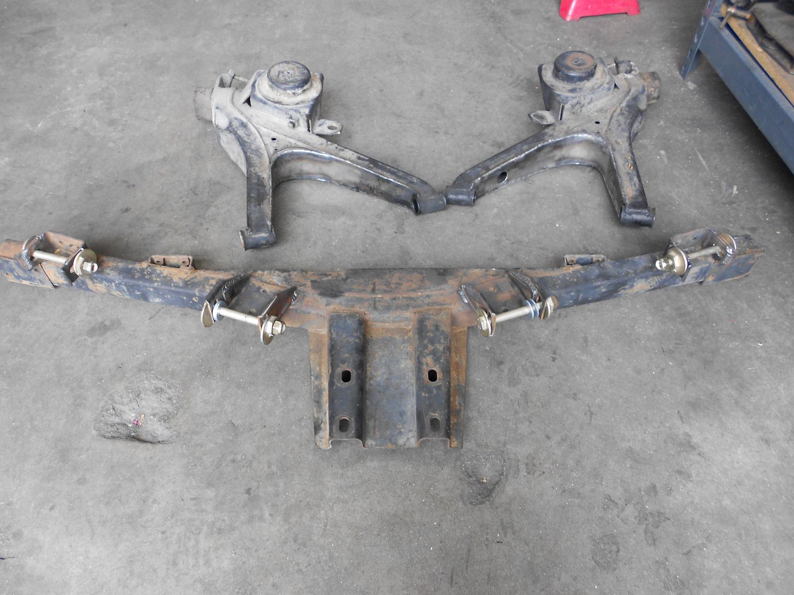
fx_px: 596
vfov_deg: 53.1
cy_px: 298
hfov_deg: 67.3
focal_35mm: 26
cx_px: 397
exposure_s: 1/30
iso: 80
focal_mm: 4.6
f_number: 3.2
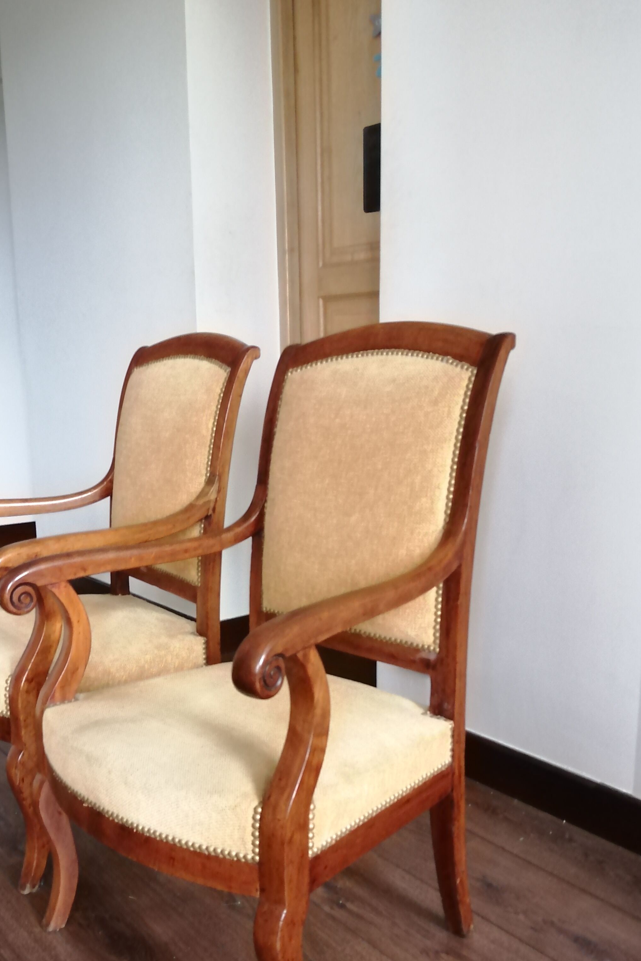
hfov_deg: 35.8
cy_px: 612
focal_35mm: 37
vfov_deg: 51.2
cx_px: 245
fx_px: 988
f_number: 1.8
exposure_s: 1/20
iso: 500
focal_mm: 3.64
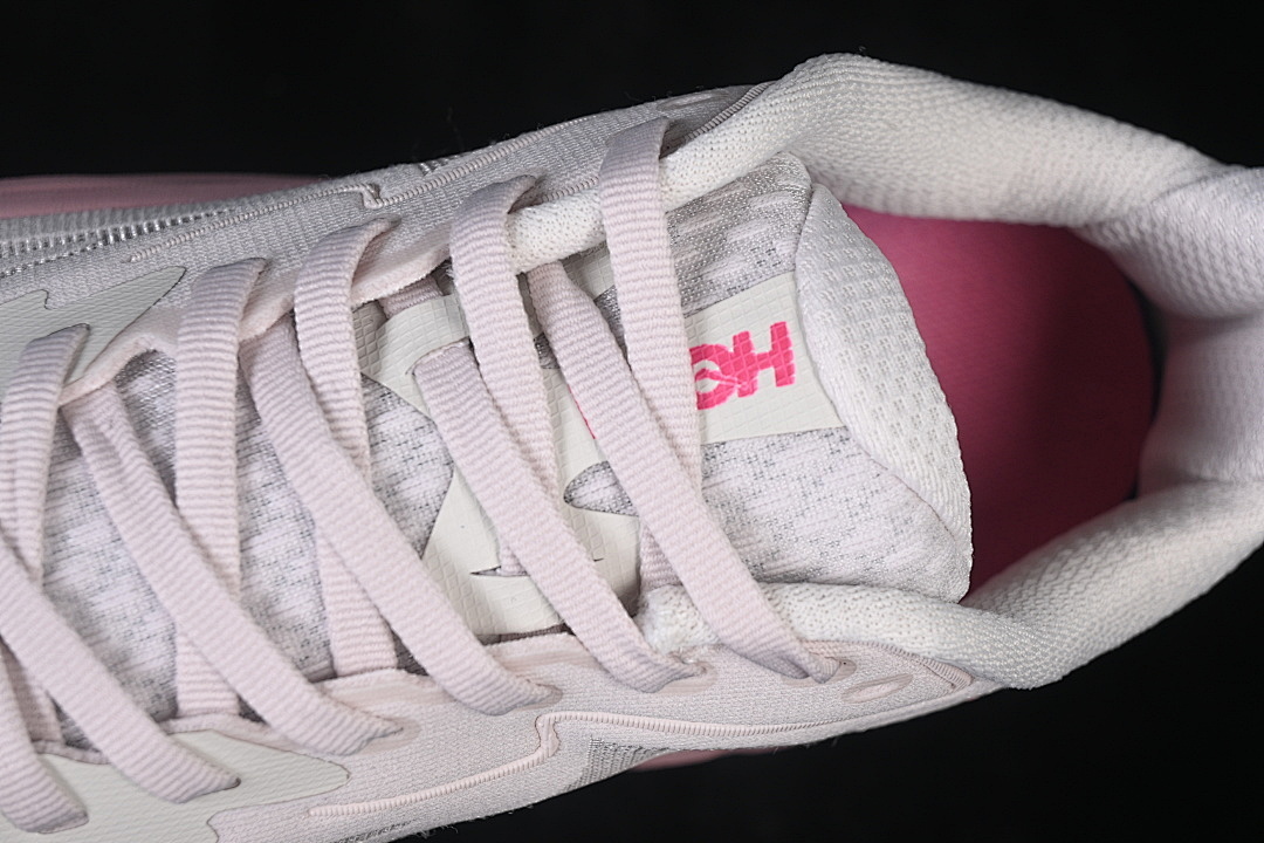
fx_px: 2633
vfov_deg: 18.2
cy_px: 422
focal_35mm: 75
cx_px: 632
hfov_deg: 27.0
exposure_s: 1/80
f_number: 7.1
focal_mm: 50
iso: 160
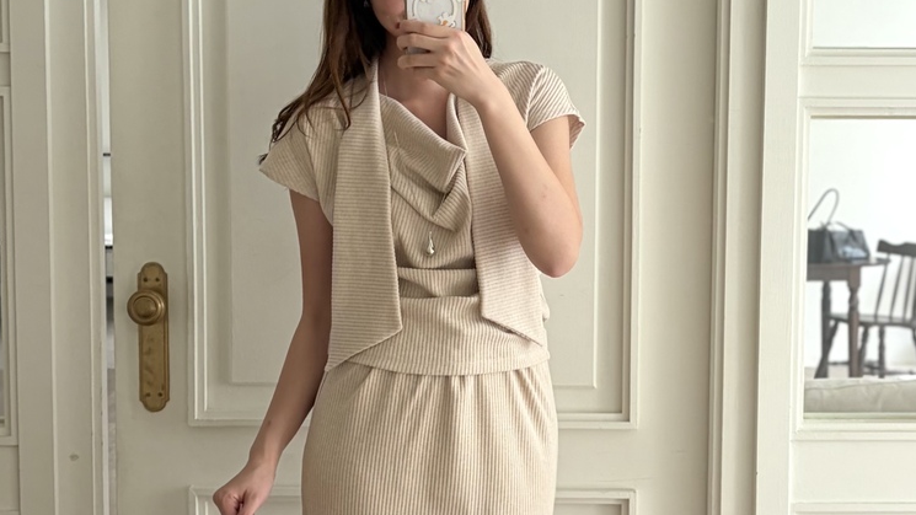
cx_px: 460
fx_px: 923
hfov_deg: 52.8
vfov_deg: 27.8
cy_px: 601
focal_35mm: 38
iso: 64
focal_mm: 5.96
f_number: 1.6
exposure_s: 1/121
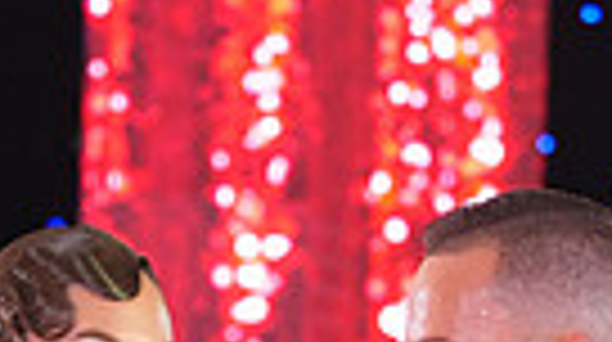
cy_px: 1179
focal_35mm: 520
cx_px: 308
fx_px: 8425
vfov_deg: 2.3
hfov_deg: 4.2
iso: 5000
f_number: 4.5
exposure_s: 1/250
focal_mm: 116
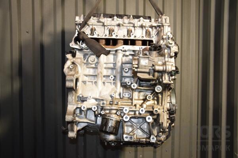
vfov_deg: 36.9
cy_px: 79
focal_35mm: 36
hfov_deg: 53.1
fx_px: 238
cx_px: 119
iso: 800
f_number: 5
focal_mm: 24
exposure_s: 1/125
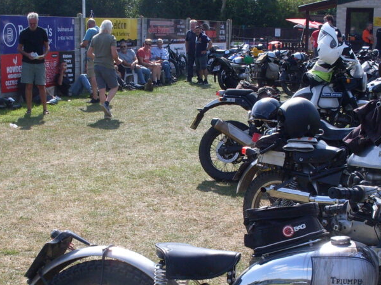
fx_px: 715
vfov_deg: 22.4
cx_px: 196
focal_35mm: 65
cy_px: 216
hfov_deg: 29.8
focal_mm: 6.3
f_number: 8.4
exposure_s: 1/180
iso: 80
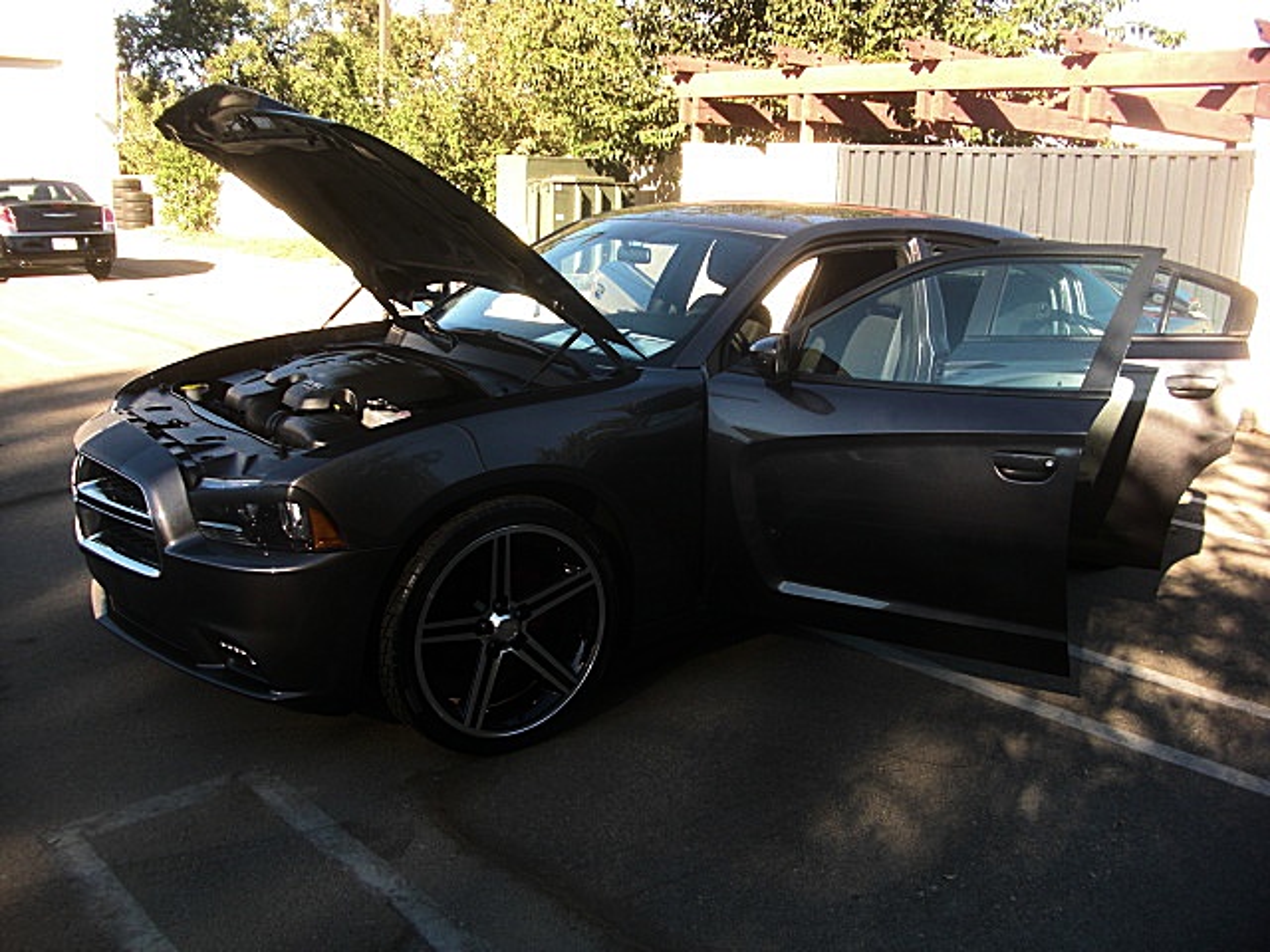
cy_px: 476
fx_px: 1321
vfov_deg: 39.7
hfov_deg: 51.4
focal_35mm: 36
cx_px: 635
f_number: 2.8
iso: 50
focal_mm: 6.3
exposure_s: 1/160
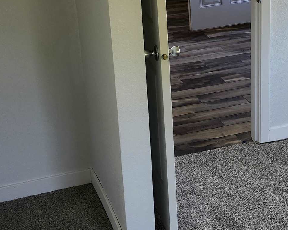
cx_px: 282
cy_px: 69
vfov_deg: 21.1
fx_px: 614
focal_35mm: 72
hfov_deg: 25.2
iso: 80
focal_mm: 5.54
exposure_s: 1/180
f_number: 1.8
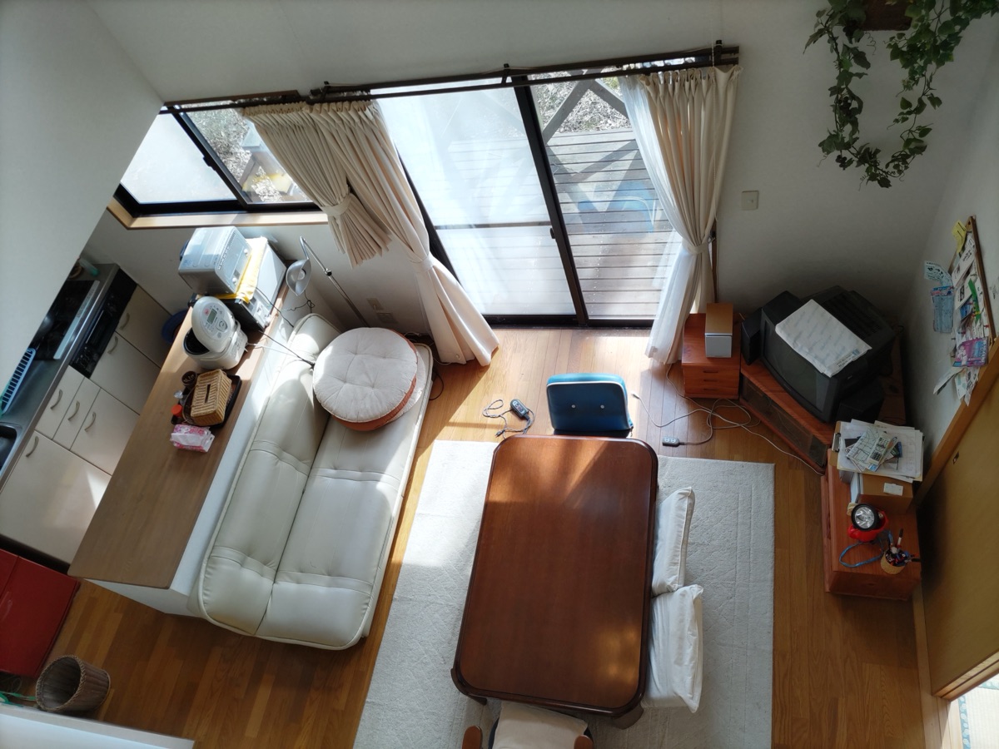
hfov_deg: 67.3
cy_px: 374
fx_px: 750
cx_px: 500
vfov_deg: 53.1
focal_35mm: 26
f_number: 1.79
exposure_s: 1/100
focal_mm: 4.8
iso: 136
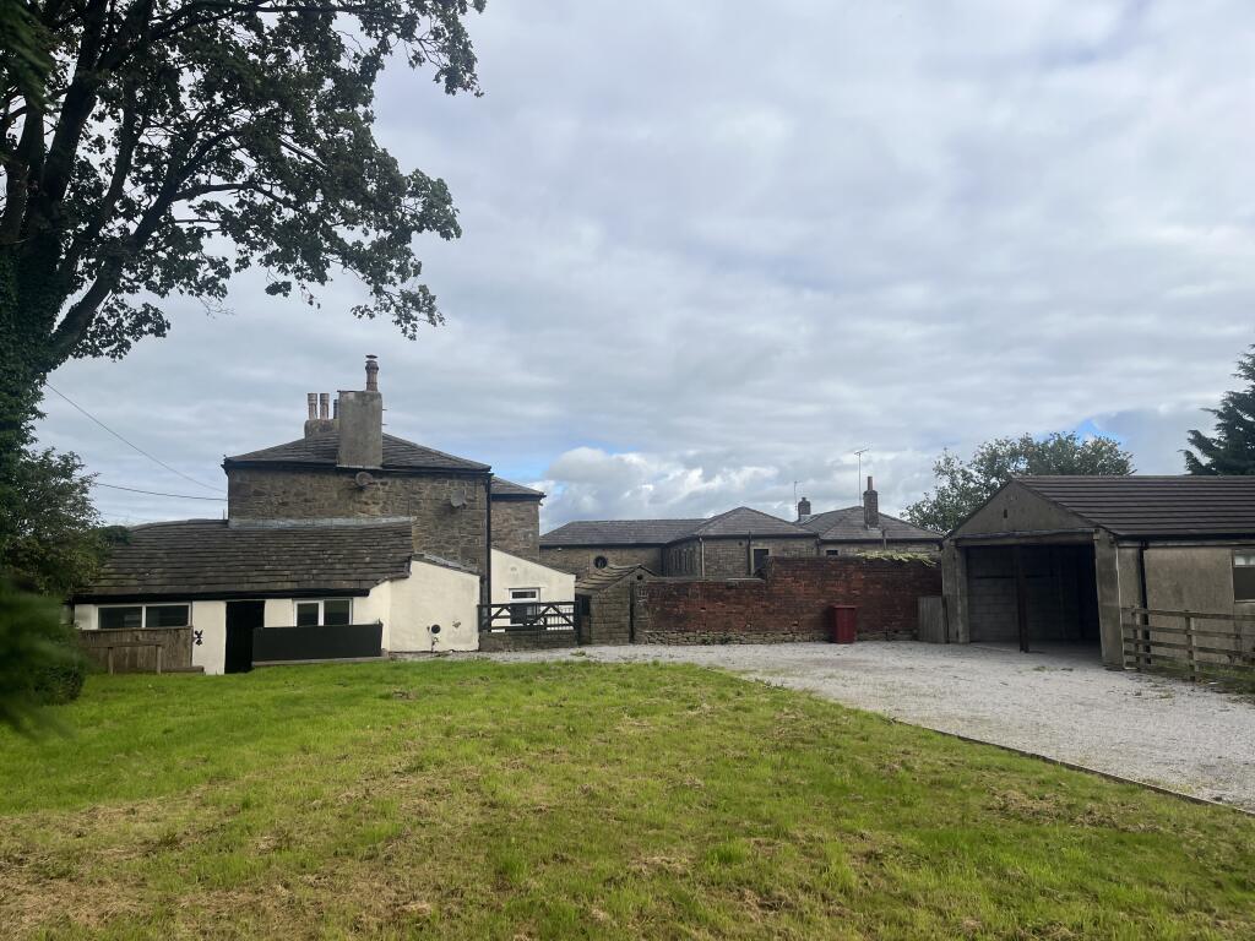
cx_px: 628
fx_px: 943
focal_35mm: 26
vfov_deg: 53.1
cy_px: 470
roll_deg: +1.6
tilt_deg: +5.2
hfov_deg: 67.3
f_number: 1.6
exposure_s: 1/4149
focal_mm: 5.1
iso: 50
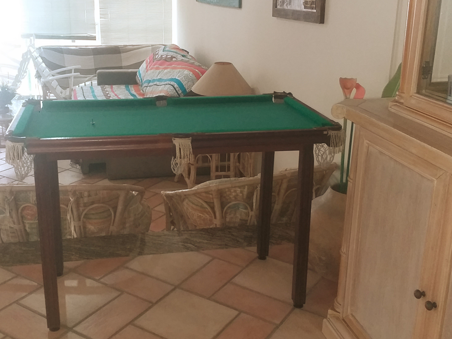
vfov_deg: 35.1
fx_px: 535
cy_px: 149
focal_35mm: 41
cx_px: 183
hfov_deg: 45.5
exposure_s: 1/40
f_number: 1.7
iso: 125
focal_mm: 3.93
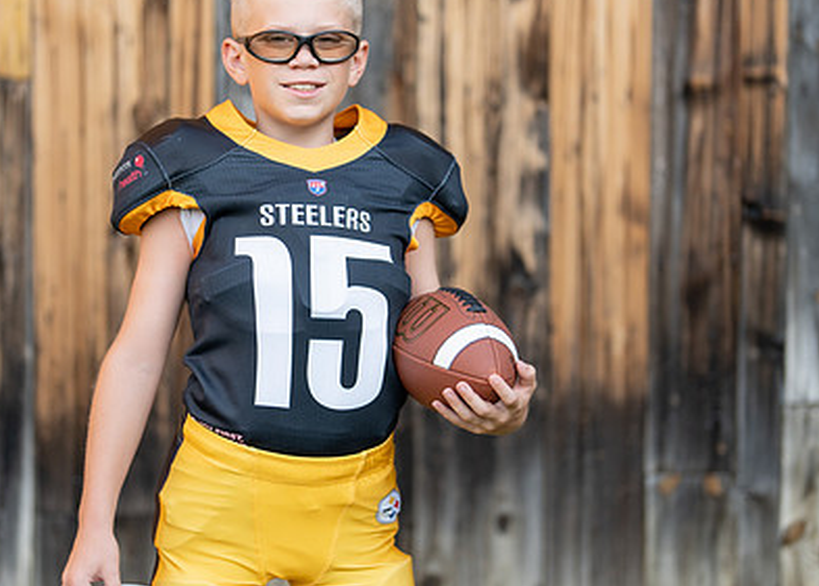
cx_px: 357
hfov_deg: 22.1
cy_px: 266
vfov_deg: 15.9
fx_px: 2094
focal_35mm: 90
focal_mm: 50
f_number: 1.2
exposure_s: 1/2000
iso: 100
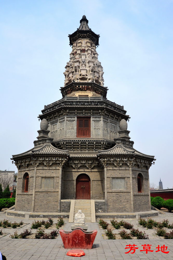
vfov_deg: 60.3
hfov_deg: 42.3
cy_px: 130
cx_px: 86
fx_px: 224
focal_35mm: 31
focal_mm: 31
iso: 800
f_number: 14
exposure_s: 1/800
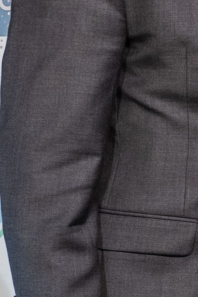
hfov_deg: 5.6
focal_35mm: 235
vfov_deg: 8.7
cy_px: 251
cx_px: 491
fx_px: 1938
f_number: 2.8
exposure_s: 1/160
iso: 1250
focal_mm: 26
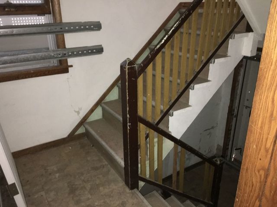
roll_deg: +1.2
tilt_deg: -23.0
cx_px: 138
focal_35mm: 29
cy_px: 104
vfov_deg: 48.2
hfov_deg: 61.7
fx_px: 232
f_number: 2.2
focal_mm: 4.15
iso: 200
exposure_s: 1/16
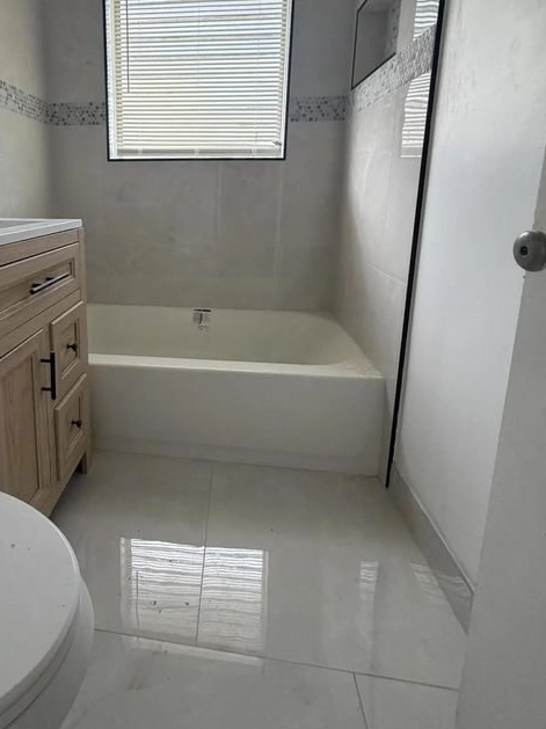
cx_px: 180
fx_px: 400
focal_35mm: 19
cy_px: 264
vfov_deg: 82.7
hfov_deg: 66.7
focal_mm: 2.22
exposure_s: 1/121
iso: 200
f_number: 2.2
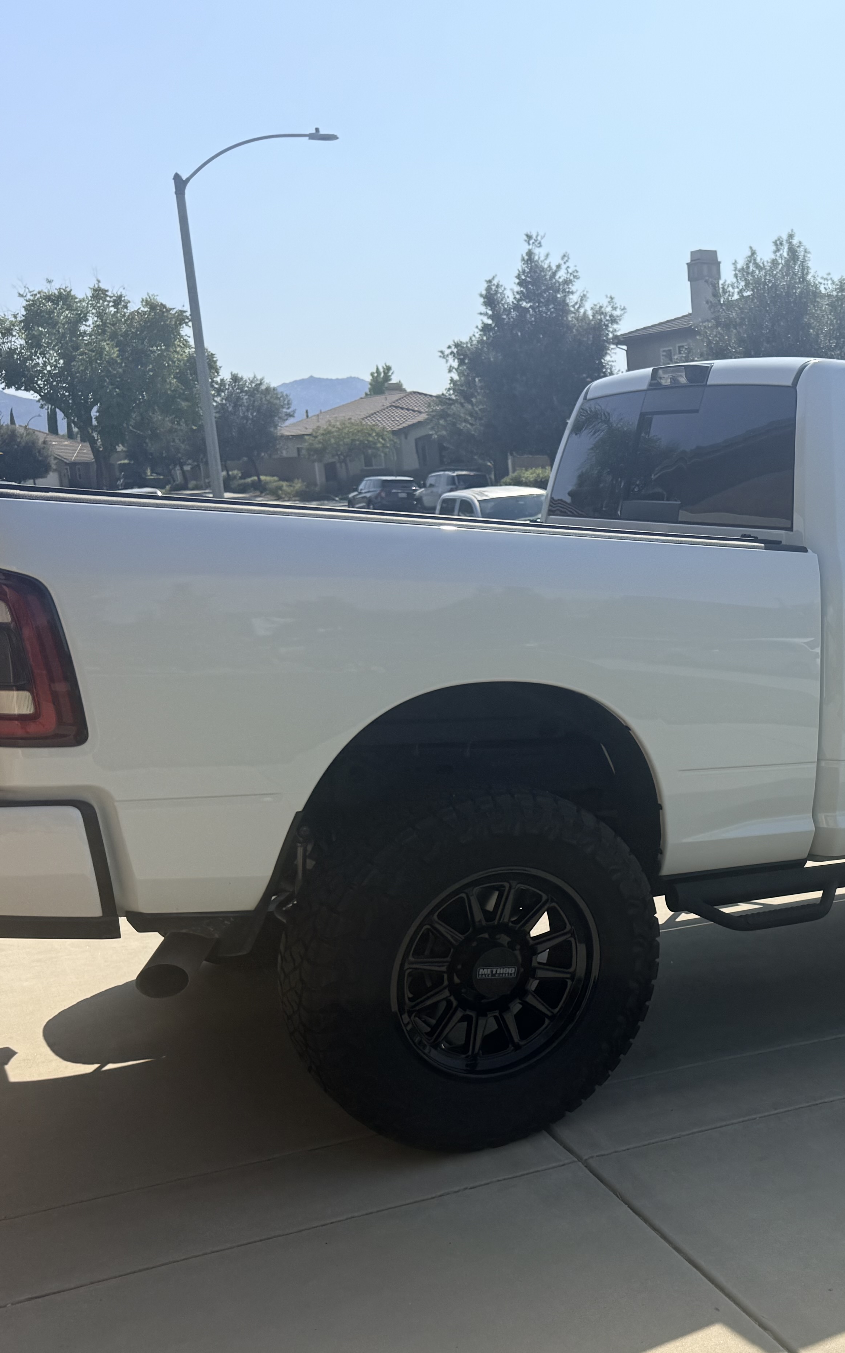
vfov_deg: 50.3
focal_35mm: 39
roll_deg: +2.7
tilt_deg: -11.8
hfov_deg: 30.3
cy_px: 742
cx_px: 857
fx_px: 1437
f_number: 1.78
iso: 80
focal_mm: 6.76
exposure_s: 1/5714
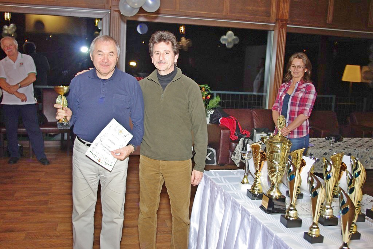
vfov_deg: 34.3
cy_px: 124
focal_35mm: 39
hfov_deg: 49.5
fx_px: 404
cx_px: 186
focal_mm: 26.25
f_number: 4
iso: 400
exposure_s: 1/45
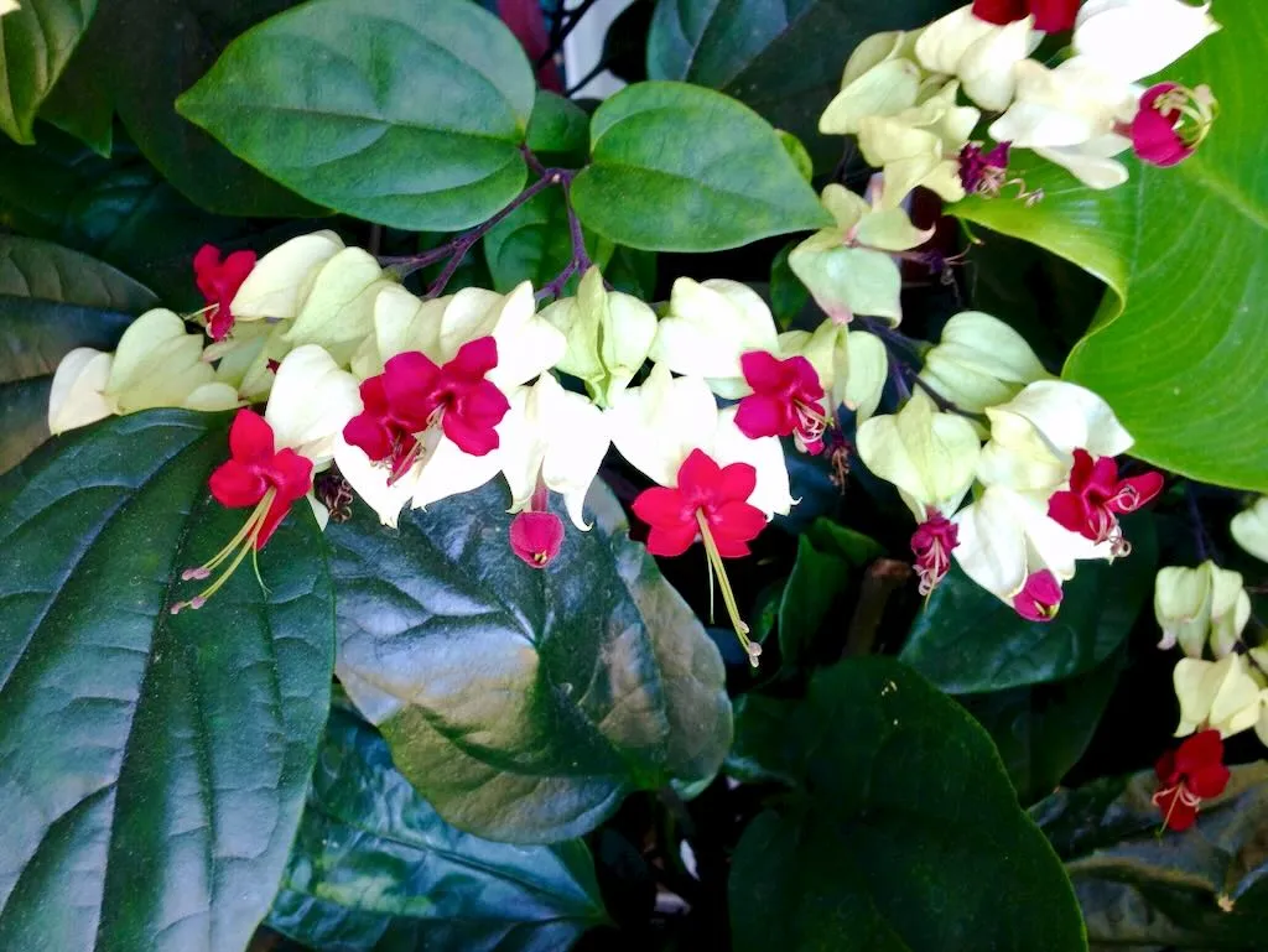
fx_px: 1209
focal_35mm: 33
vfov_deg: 43.0
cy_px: 476
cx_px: 634
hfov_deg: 55.3
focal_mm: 4.13
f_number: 2.4
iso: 50
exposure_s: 1/40
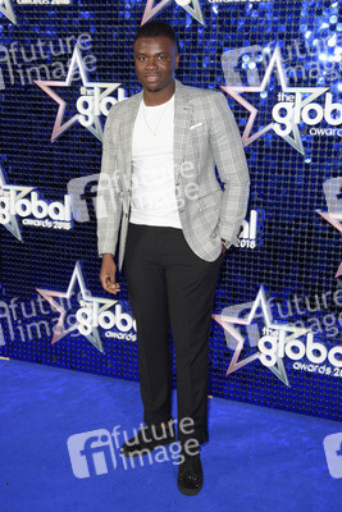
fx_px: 712
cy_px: 256
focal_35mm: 50
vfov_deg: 39.6
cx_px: 171
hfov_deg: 27.0
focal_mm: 50
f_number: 5.6
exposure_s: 1/250
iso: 800
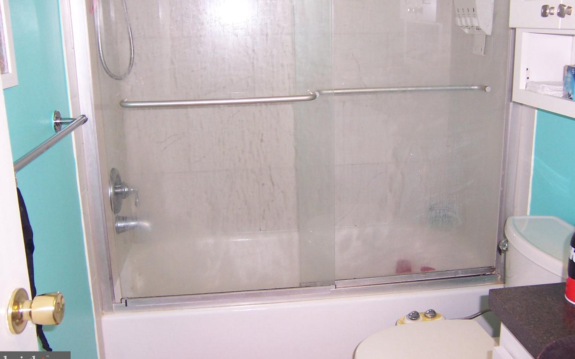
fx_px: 564
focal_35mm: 36
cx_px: 294
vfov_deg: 35.3
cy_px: 153
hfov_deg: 54.0
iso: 140
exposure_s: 1/60
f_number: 2.8
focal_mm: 5.5
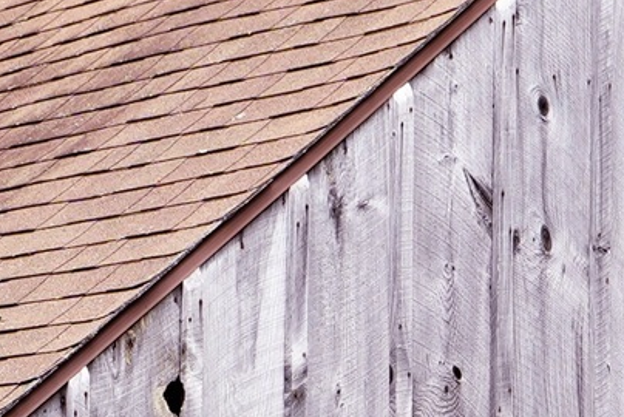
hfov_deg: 7.3
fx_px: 4874
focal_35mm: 281
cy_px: 740
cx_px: 86
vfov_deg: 4.8
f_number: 5
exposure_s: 1/200
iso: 100
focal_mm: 37
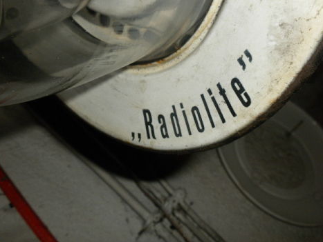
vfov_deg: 37.8
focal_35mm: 38
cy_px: 119
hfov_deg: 48.9
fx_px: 355
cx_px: 160
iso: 200
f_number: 10
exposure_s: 1/30
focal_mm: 6.6
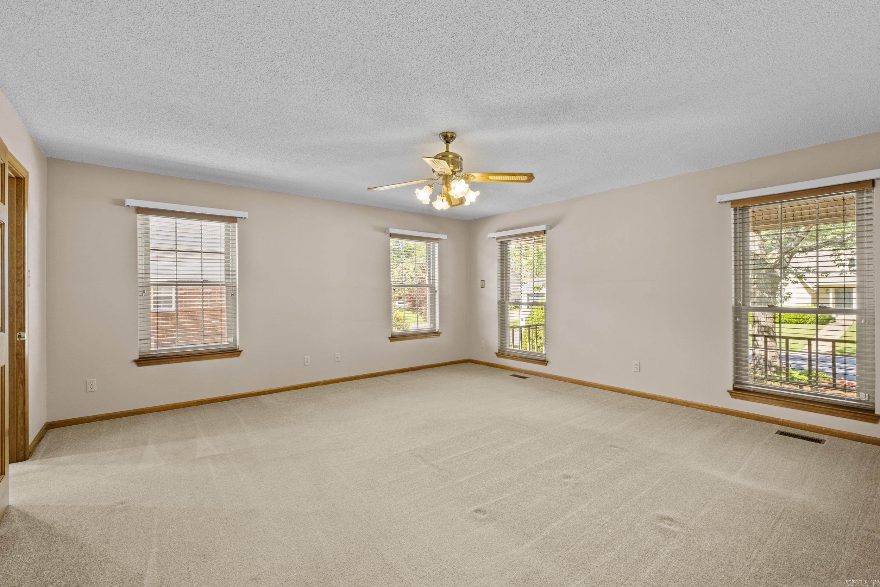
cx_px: 440
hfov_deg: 100.4
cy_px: 294
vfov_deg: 77.3
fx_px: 367
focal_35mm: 15
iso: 400
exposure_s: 1/2
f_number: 7.1
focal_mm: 10
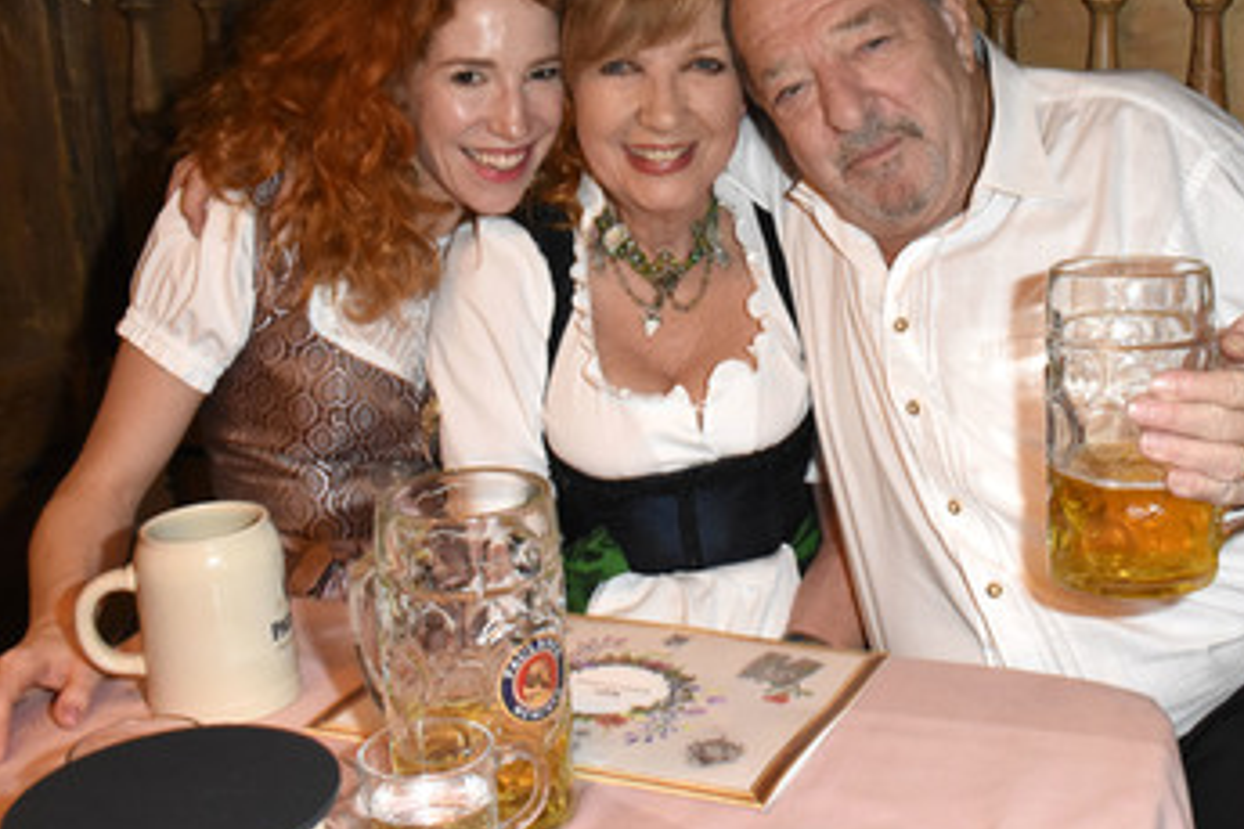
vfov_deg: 28.6
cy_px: 350
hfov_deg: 41.7
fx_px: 1624
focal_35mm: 47
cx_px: 752
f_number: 6.3
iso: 5000
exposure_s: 1/50
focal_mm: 24
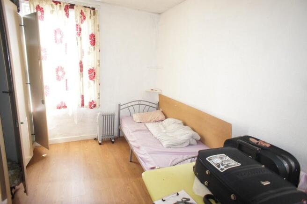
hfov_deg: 73.8
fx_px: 204
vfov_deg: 53.0
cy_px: 102
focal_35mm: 24
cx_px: 154
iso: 640
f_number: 2.8
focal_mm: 16
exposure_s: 1/60
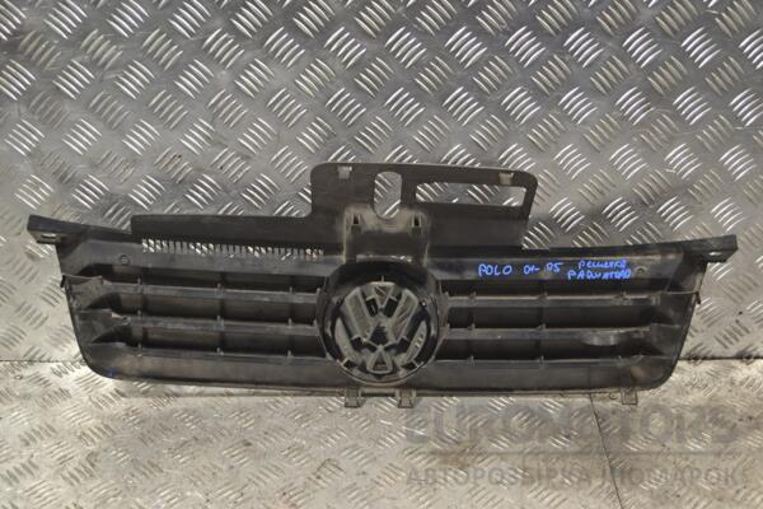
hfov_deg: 43.6
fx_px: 954
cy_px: 254
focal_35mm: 45
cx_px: 382
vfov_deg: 29.9
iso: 400
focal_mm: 30
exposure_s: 1/60
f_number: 4.5
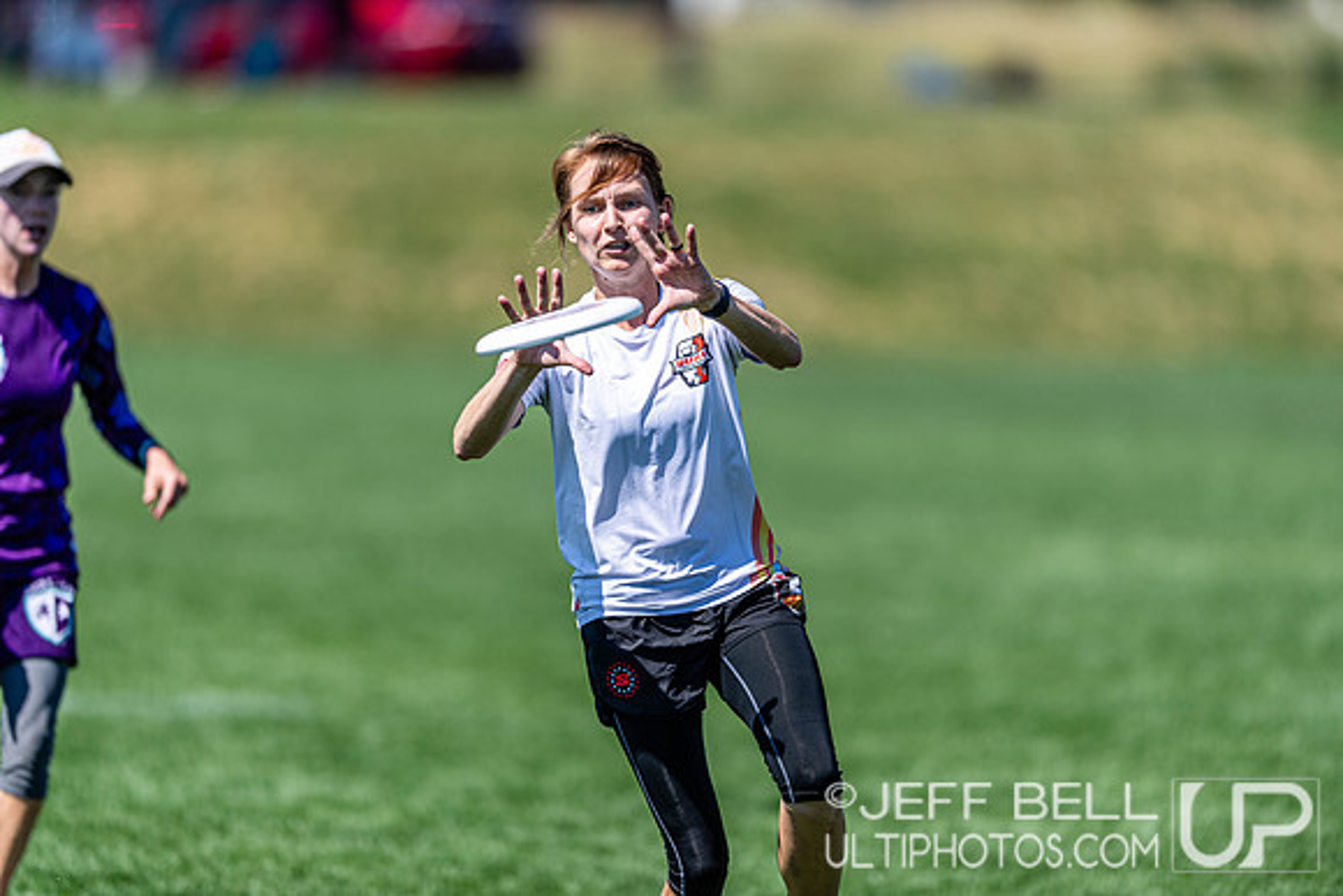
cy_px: 448
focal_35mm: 400
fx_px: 14925
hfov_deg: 5.2
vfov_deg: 3.4
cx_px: 672
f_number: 2.8
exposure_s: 1/2500
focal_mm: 400
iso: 100
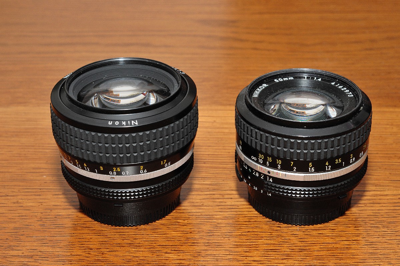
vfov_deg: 18.1
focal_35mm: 75
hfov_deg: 27.0
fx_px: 832
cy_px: 133
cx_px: 200
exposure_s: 1/60
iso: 800
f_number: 10
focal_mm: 50
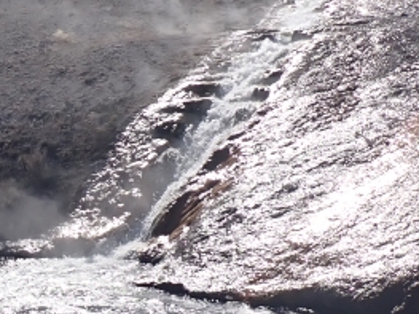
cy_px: 226
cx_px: -158
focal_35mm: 95
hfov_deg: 18.8
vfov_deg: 15.5
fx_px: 1149
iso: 100
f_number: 8
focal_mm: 4.5
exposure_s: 1/400
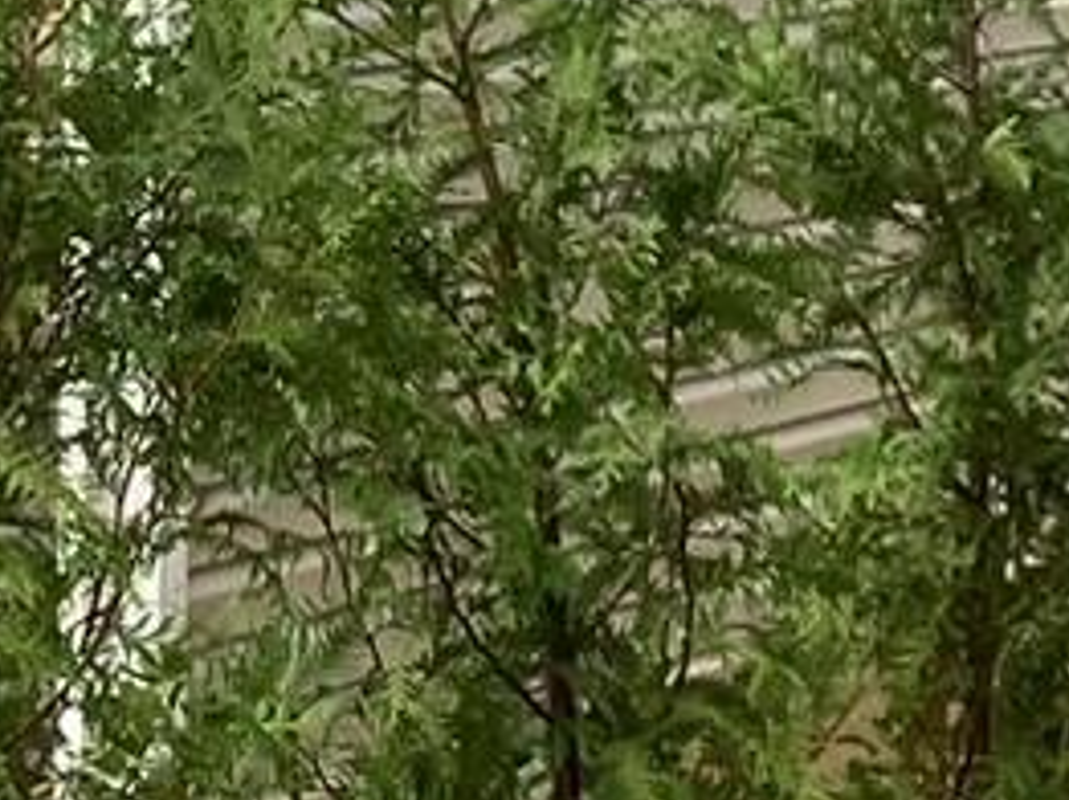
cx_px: -1310
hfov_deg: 8.4
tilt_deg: -0.4
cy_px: -327
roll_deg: -0.9
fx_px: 6757
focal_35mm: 219
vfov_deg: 6.7
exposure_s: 1/62
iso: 50
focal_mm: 3.99
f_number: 1.8
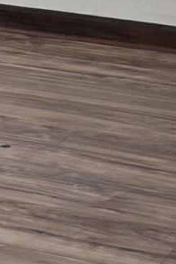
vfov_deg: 8.2
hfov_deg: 5.6
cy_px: -230
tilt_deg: -7.6
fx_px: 1767
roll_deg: -1.0
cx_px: -108
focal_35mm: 241
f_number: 1.78
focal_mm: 6.76
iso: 320
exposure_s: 1/60
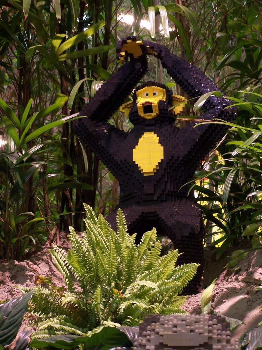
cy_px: 175
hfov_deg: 14.1
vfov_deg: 18.7
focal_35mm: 105
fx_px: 1060
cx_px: 131
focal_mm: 17.5
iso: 80
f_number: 3.2
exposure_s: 1/2
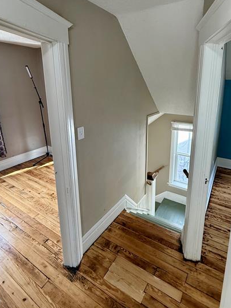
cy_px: 124
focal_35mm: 20
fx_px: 178
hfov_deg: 65.6
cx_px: 131
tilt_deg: -13.7
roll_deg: -1.1
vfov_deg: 80.8
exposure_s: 1/120
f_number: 2.2
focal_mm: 2.22
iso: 250
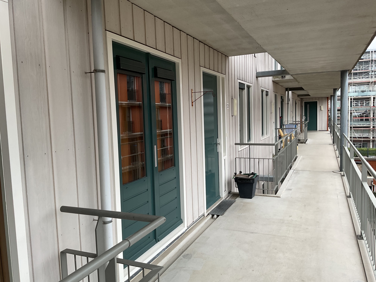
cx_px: 188
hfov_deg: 61.7
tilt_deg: -5.1
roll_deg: +1.0
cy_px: 141
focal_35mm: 29
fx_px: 315
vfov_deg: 48.2
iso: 25
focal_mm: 3
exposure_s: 1/100
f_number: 1.8
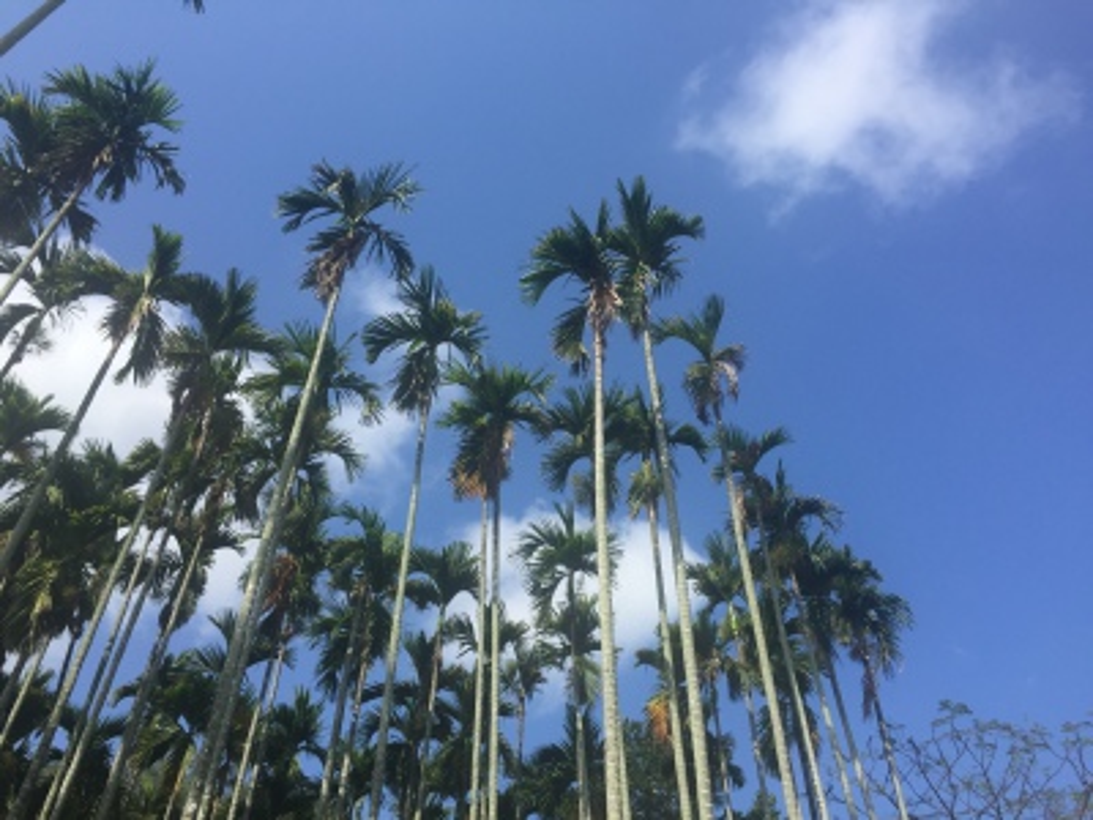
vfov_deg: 48.2
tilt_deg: +47.1
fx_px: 916
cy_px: 410
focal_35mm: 29
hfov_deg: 61.7
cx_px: 546
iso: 32
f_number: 2.2
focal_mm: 4.15
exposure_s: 1/2083
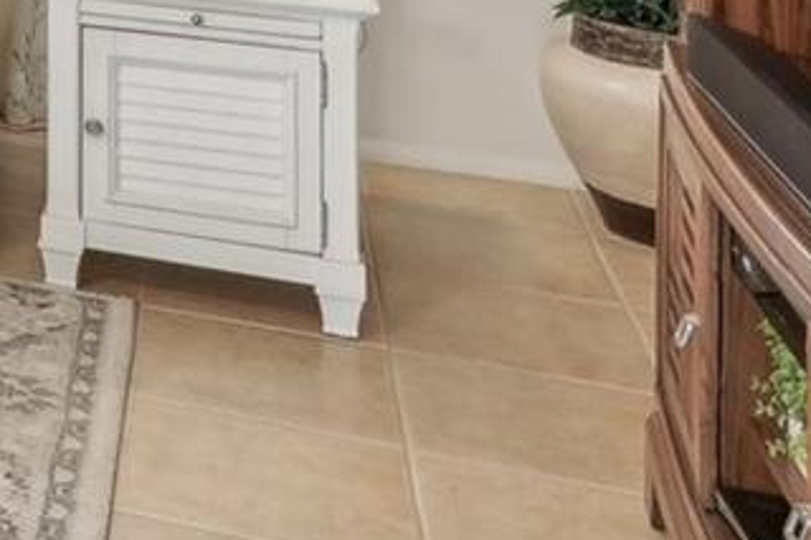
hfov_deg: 18.5
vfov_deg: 14.5
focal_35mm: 82
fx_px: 1858
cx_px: -694
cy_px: -446
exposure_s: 1/10
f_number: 8
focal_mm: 16.5
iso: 400
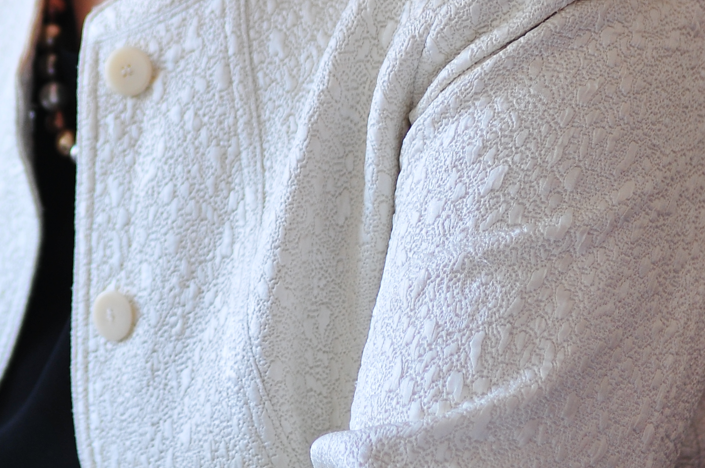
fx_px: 3912
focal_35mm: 200
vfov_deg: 6.8
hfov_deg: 10.2
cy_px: -139
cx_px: -75
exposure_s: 1/320
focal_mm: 50
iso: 200
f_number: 2
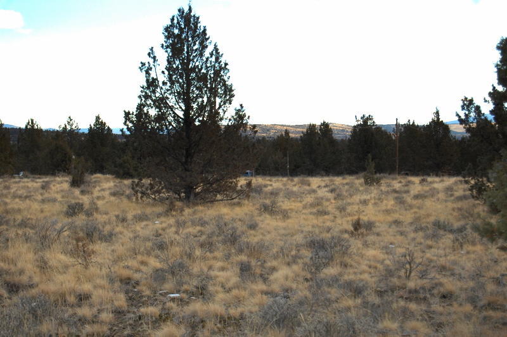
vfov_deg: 16.5
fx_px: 1161
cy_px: 168
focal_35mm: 82
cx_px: 254
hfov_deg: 24.6
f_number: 5.6
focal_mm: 55
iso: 400
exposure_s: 1/320
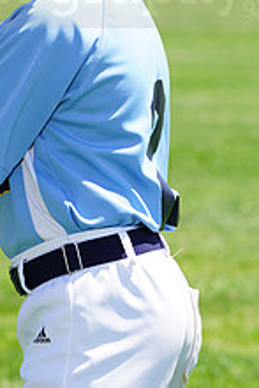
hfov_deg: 2.8
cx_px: 16
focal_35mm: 487
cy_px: -28
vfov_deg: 4.2
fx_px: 5247
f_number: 8
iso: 100
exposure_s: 1/160
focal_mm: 185
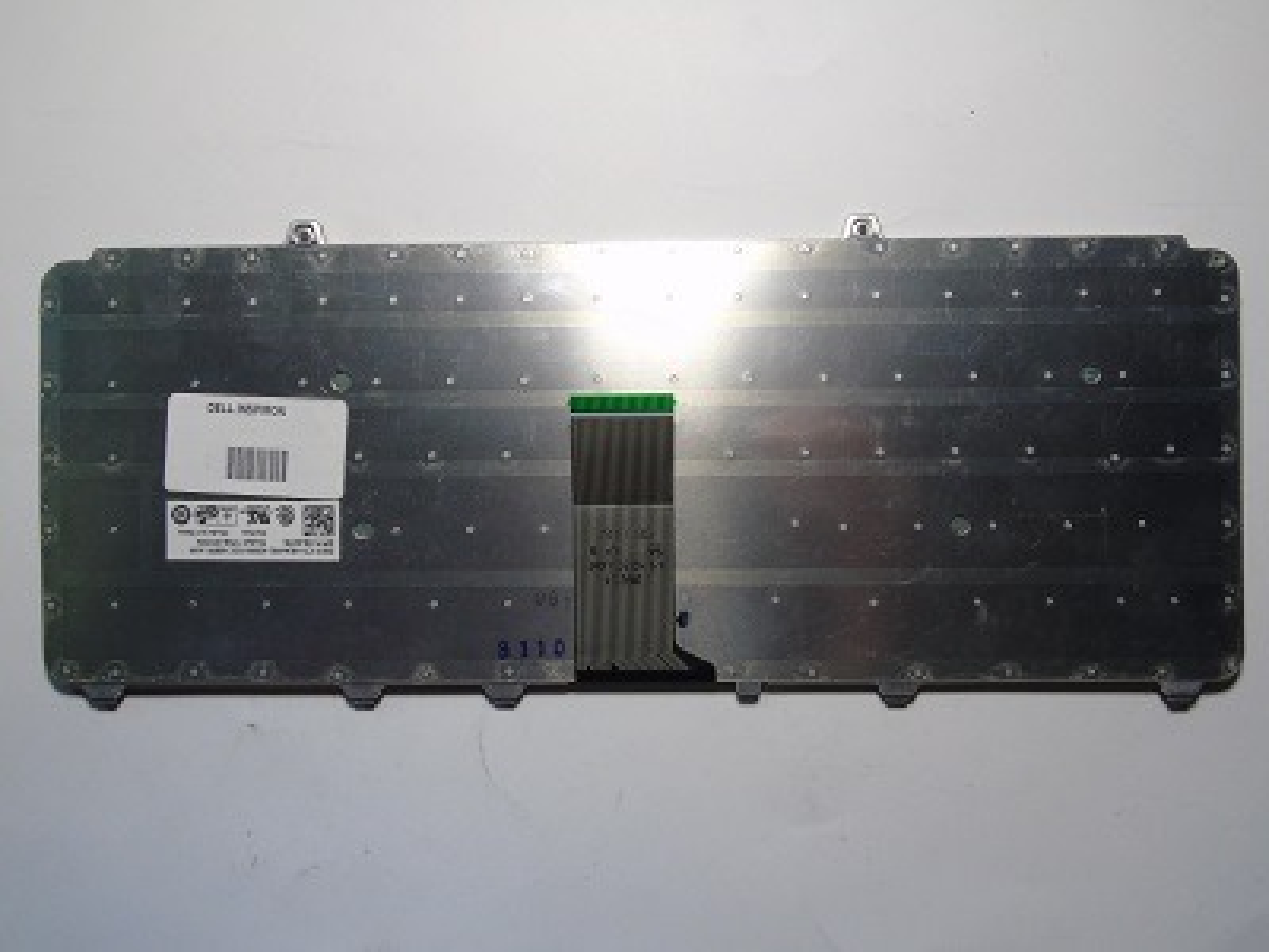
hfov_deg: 61.7
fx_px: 1063
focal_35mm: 29
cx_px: 634
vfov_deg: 48.2
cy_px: 476
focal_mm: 5.2
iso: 200
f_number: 5.7
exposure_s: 1/20
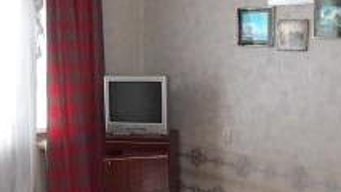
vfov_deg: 19.3
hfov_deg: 33.8
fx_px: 561
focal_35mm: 62
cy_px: 136
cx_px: 195
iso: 640
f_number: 3.5
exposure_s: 1/45
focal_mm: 4.9
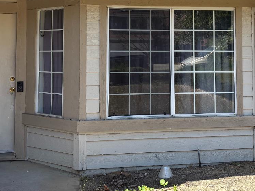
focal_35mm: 52
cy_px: 40
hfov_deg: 36.8
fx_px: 383
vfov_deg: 27.5
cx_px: 141
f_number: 1.6
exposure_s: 1/1364
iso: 50
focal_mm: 5.96
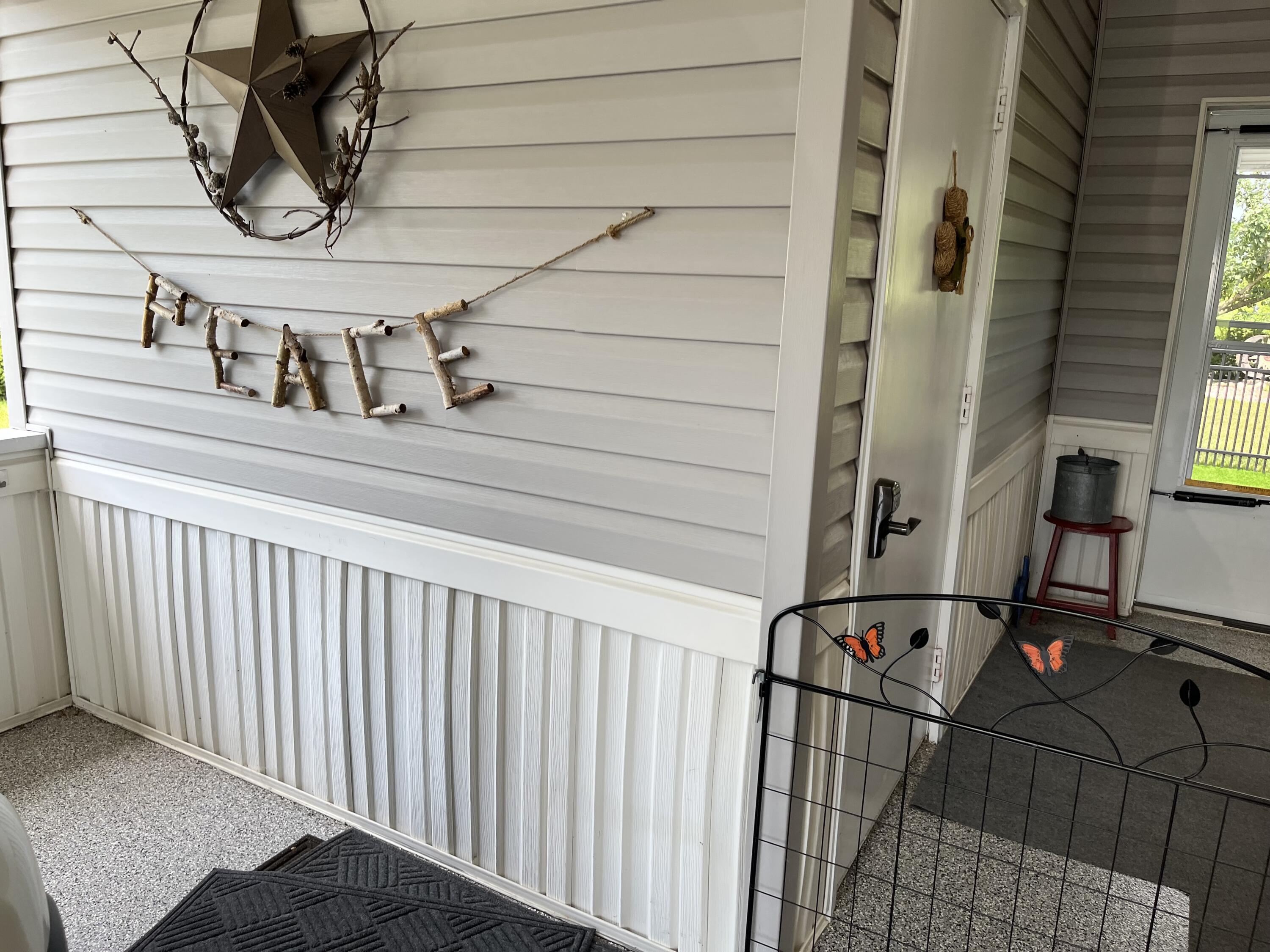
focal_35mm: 26
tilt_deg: -13.1
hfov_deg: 67.3
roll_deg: -1.9
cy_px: 476
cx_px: 635
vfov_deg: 53.1
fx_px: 954
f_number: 1.6
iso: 50
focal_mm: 5.1
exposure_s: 1/390
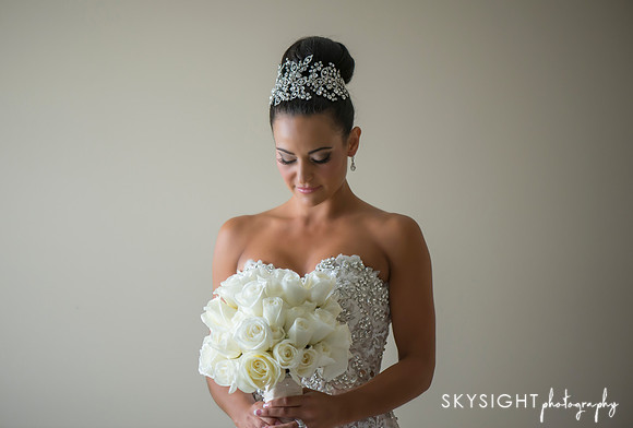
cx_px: 304
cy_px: 209
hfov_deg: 18.7
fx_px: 1918
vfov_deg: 12.7
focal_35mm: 109
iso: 1600
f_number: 2.8
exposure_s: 1/250
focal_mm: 105
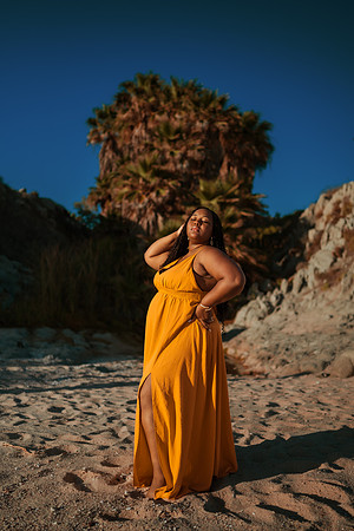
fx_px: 516
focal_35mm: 35
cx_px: 177
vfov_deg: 54.4
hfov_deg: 37.9
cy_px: 266
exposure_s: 1/4000
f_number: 1.8
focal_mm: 35
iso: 100
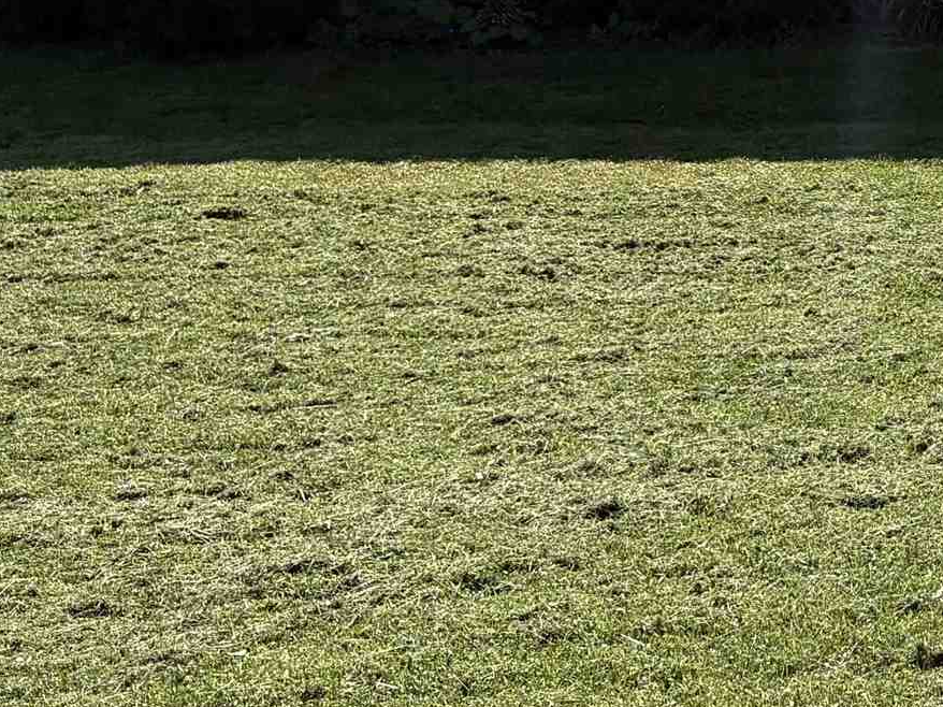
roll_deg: -0.3
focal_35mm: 91
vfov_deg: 15.3
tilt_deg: -2.8
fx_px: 2478
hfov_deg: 19.8
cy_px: -277
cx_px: 1231
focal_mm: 5.96
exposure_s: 1/5348
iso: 50
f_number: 1.6
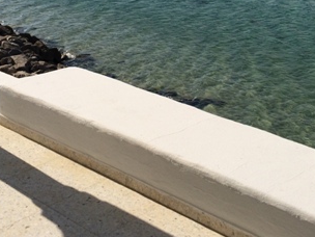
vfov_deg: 23.1
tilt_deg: -11.1
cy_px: 4
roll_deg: -2.4
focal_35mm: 61
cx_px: 185
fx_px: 555
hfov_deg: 31.6
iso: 32
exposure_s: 1/5882
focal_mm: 4.15
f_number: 2.2
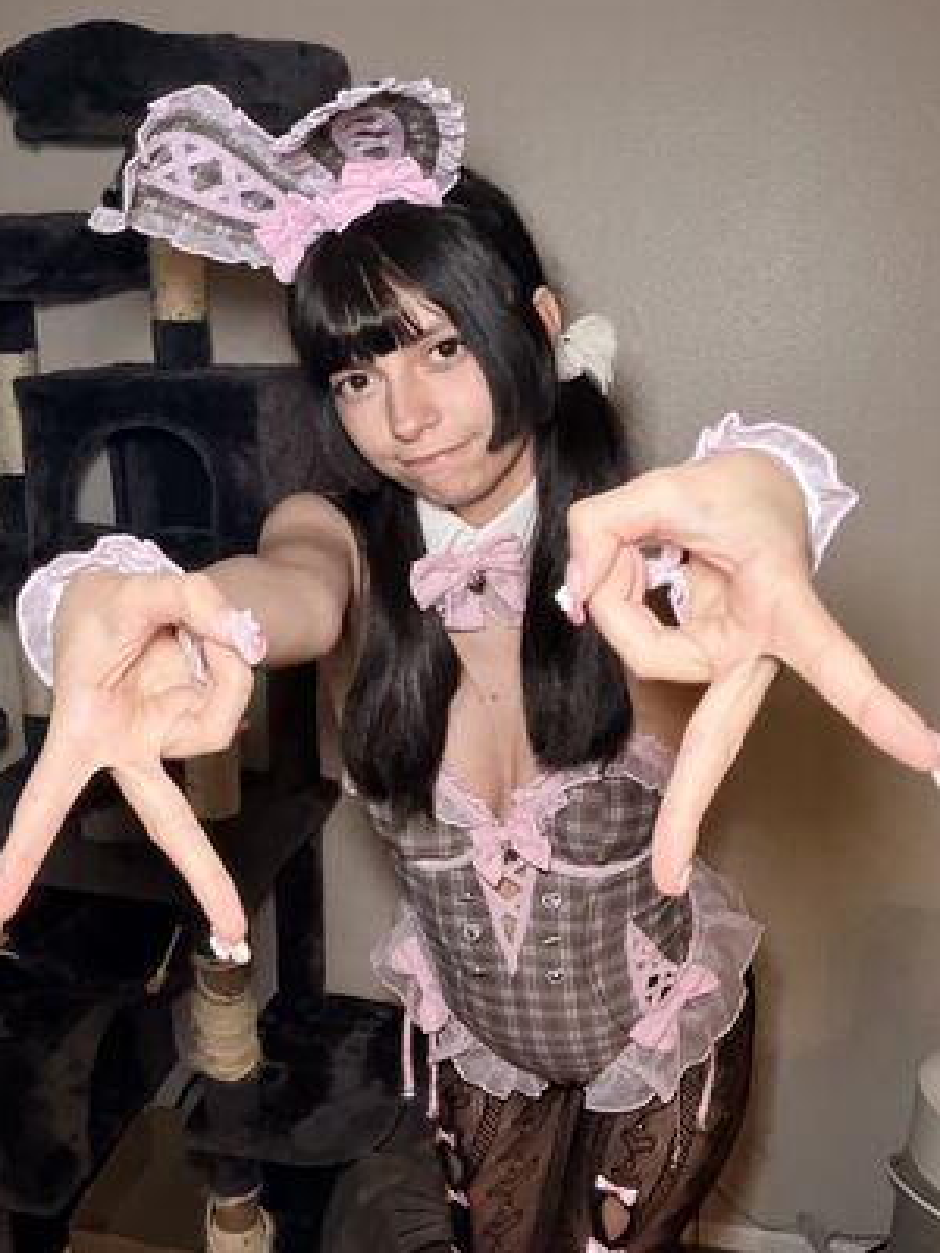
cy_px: 612
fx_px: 1267
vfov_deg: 52.6
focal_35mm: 35
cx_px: 442
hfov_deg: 40.7
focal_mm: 2.71
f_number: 1.9
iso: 640
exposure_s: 1/30
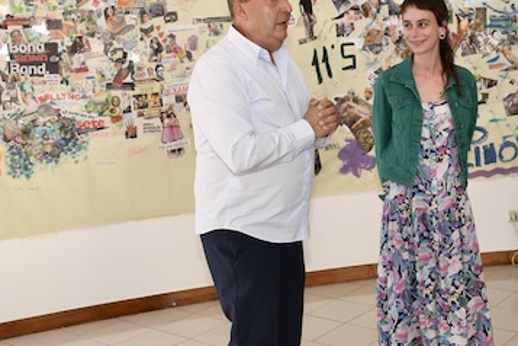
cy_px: 150
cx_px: 363
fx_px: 763
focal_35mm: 53
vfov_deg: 25.5
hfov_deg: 36.9
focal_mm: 18
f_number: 5
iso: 250
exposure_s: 1/100
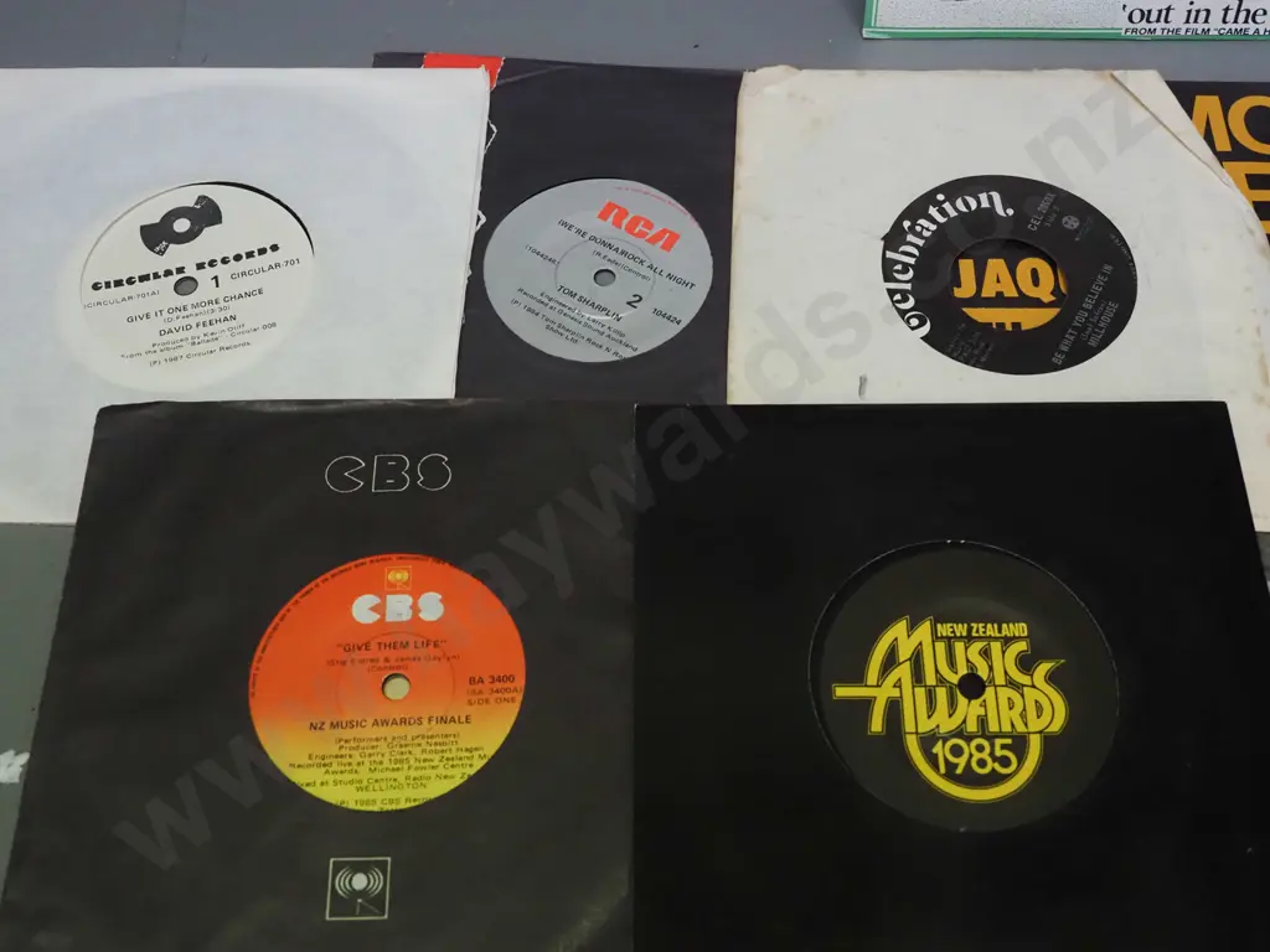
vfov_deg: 36.0
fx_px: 1468
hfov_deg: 46.8
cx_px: 635
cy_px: 476
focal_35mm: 40
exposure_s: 1/400
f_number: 5.6
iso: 3200
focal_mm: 20
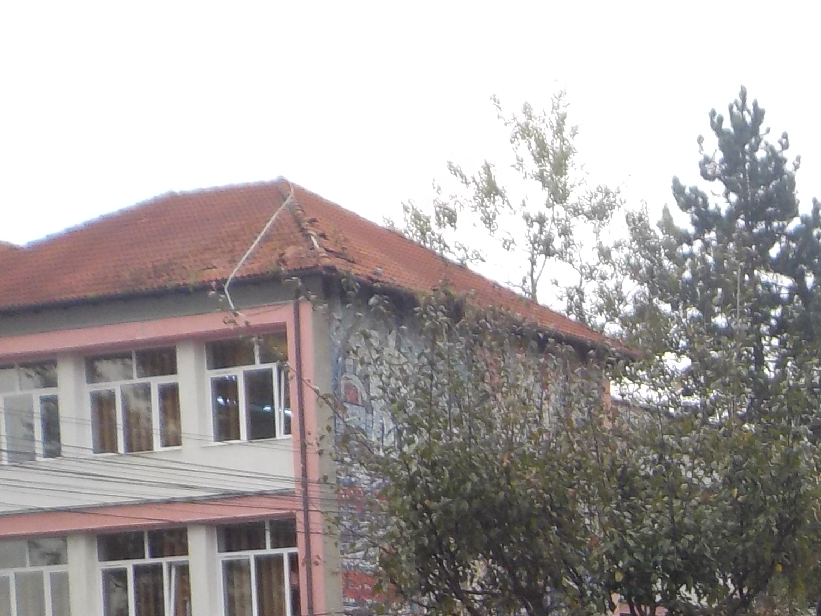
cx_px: 1030
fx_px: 1969
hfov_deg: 21.6
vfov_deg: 16.7
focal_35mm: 83
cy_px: 813
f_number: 3.3
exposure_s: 1/200
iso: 125
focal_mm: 4.1
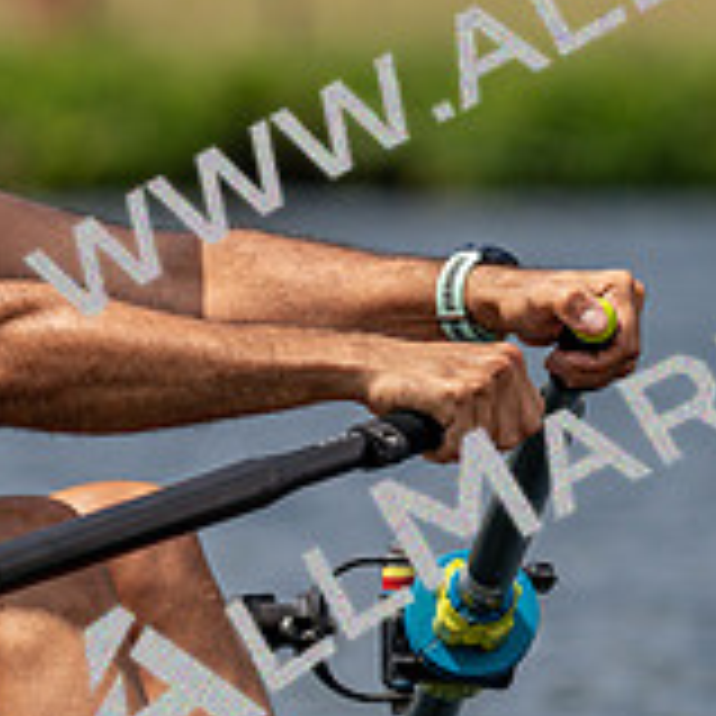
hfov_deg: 1.4
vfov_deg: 1.4
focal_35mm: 1230
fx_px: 28784
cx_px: -302
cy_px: 394
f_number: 6.3
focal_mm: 397
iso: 200
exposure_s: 1/1600
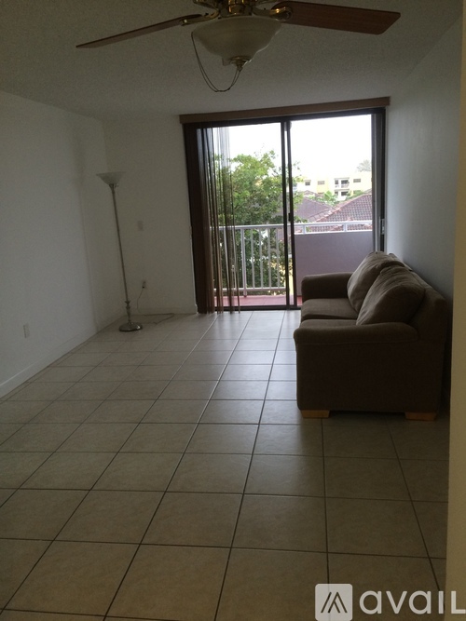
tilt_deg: -13.4
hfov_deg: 48.2
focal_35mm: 29
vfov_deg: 61.7
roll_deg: +3.5
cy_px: 310
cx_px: 233
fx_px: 521
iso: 125
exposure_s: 1/30
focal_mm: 4.15
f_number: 2.2
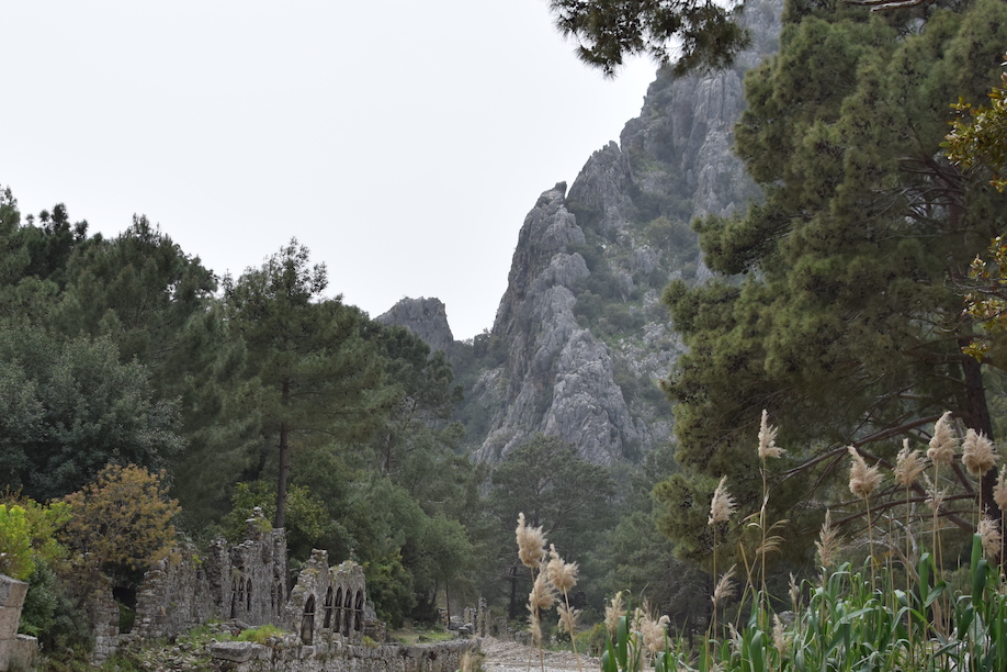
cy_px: 509
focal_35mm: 86
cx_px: 287
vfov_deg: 15.8
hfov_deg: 23.5
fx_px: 2400
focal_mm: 35
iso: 400
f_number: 4.5
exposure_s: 1/3200
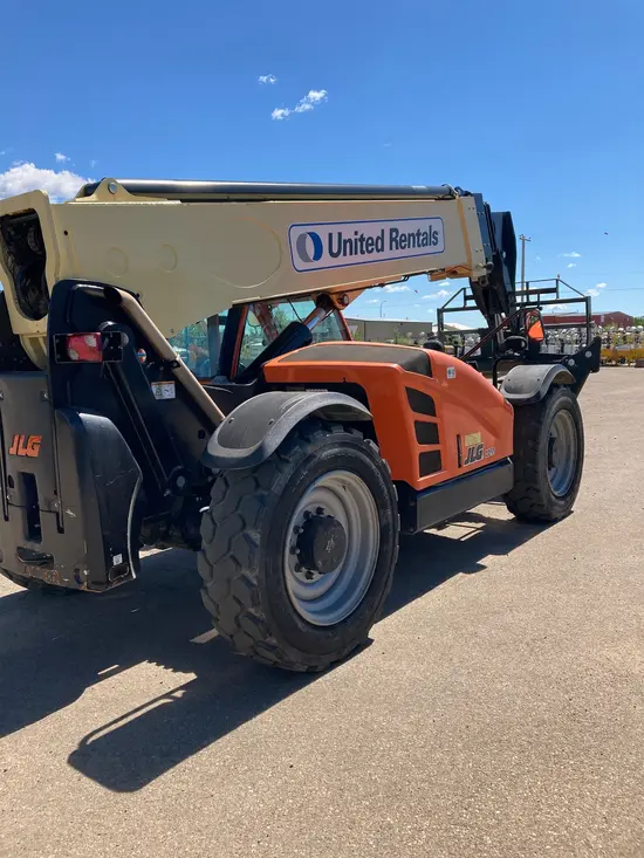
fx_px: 694
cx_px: 322
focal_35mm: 28
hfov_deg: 49.8
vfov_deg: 63.4
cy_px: 429
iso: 20
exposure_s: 1/1548
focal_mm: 3.99
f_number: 1.8
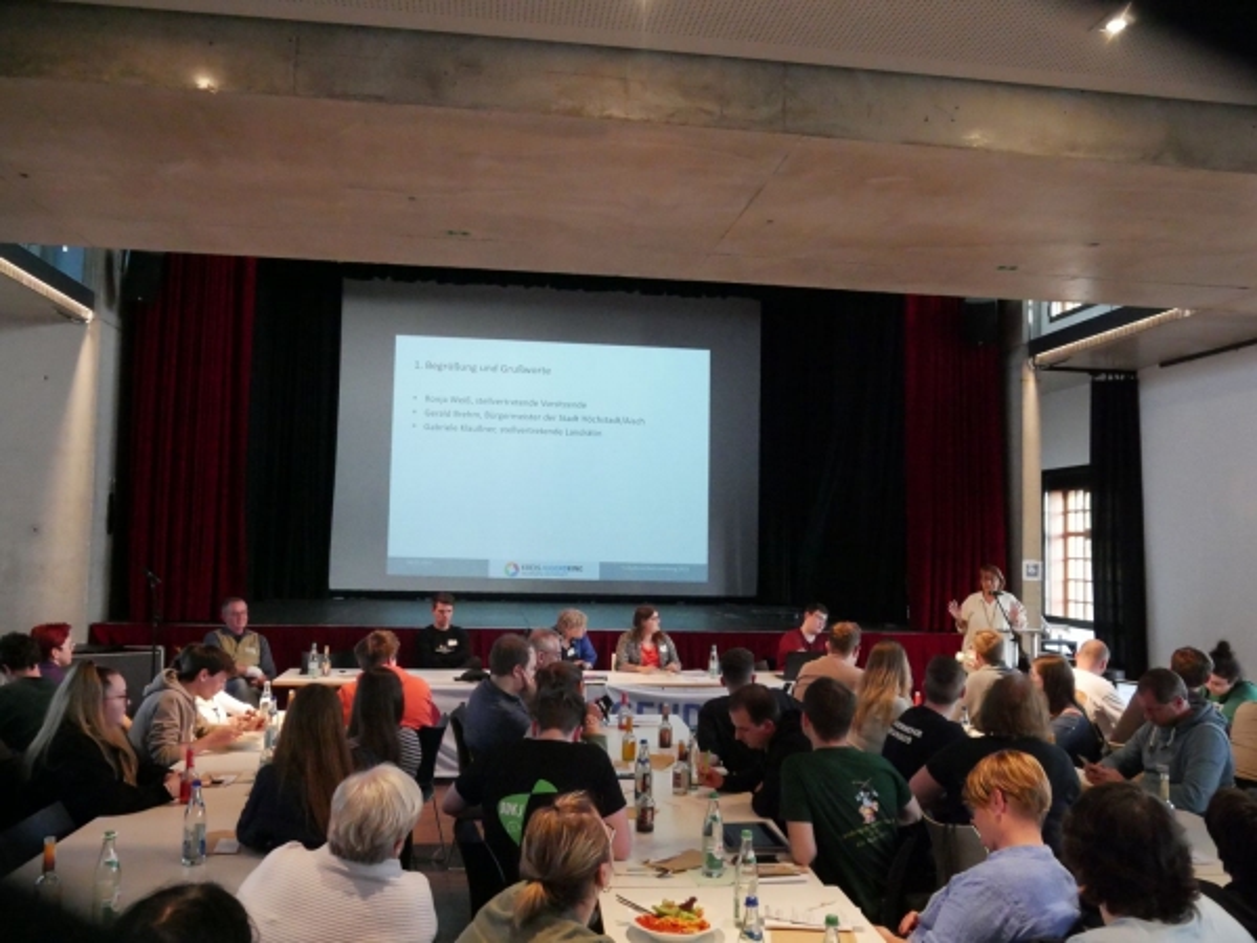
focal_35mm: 28
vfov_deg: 49.7
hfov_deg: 63.4
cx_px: 628
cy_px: 472
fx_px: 1017
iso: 6400
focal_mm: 14
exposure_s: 1/250
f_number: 5
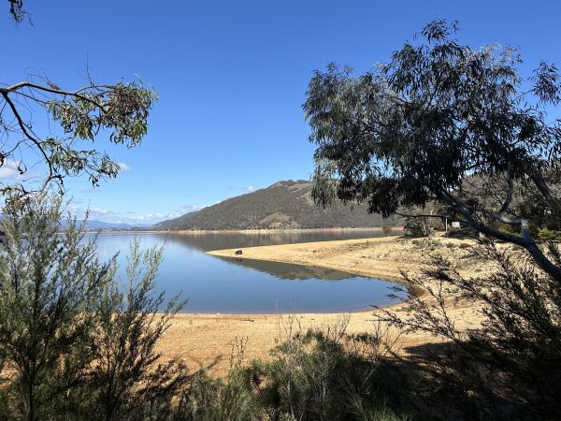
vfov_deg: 56.8
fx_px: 389
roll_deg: +0.5
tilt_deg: +2.2
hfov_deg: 71.6
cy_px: 210
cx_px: 280
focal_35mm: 24
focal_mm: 6.86
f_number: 1.78
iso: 80
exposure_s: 1/4545
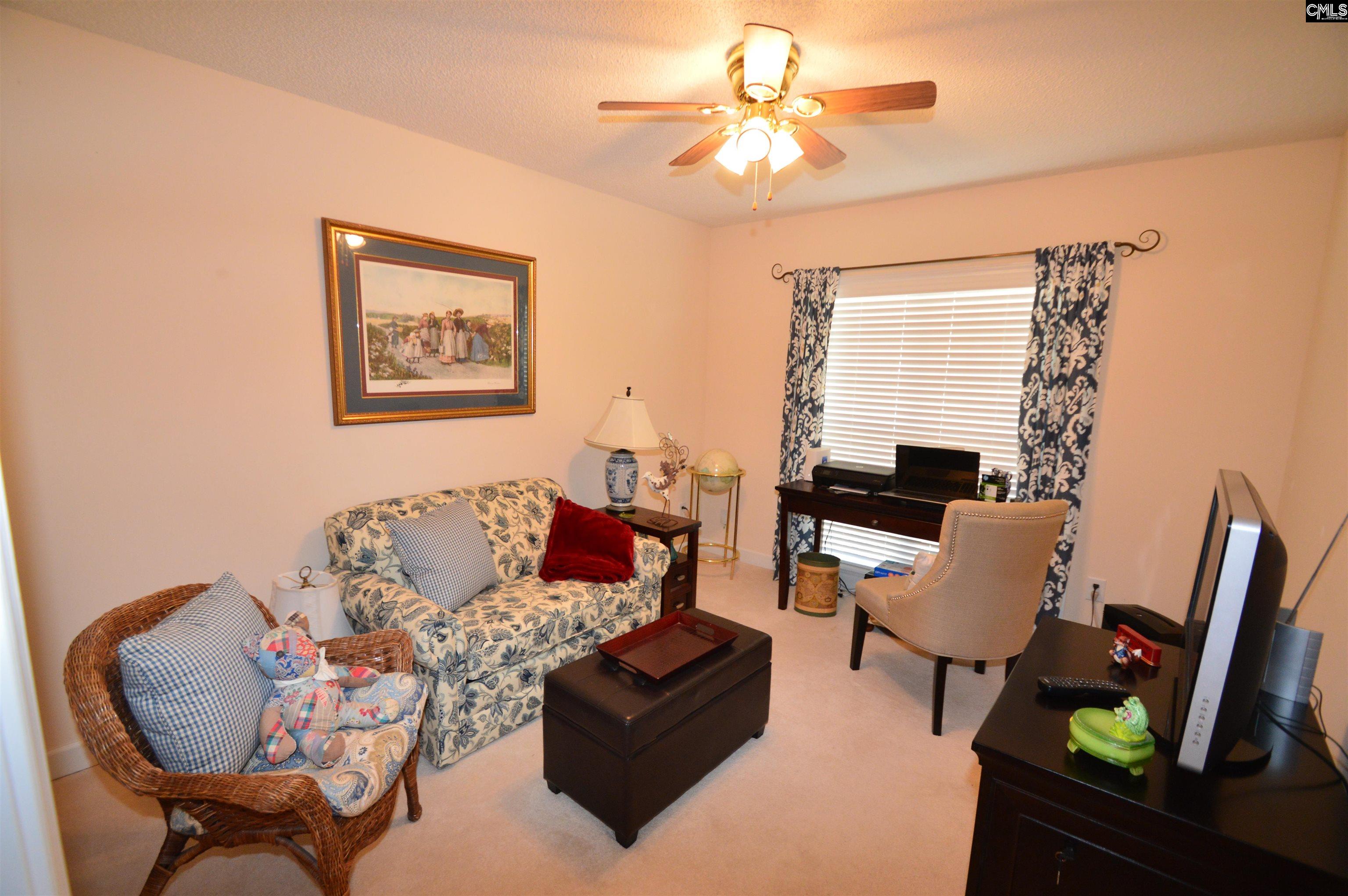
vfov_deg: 77.2
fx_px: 561
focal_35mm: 15
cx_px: 674
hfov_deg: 100.4
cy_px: 448
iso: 720
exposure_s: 1/60
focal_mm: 10
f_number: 4
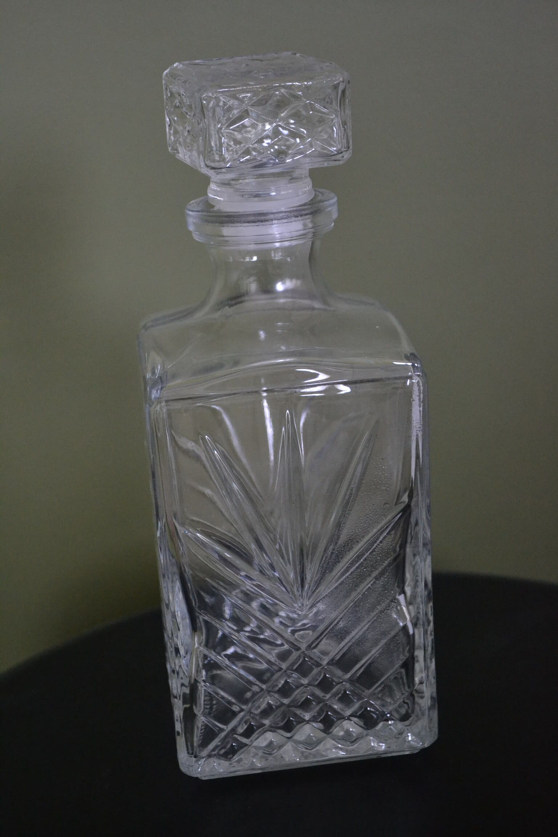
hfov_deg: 22.6
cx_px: 279
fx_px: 1395
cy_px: 418
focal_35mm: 60
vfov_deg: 33.4
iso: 2500
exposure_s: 1/60
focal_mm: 40
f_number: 5.3
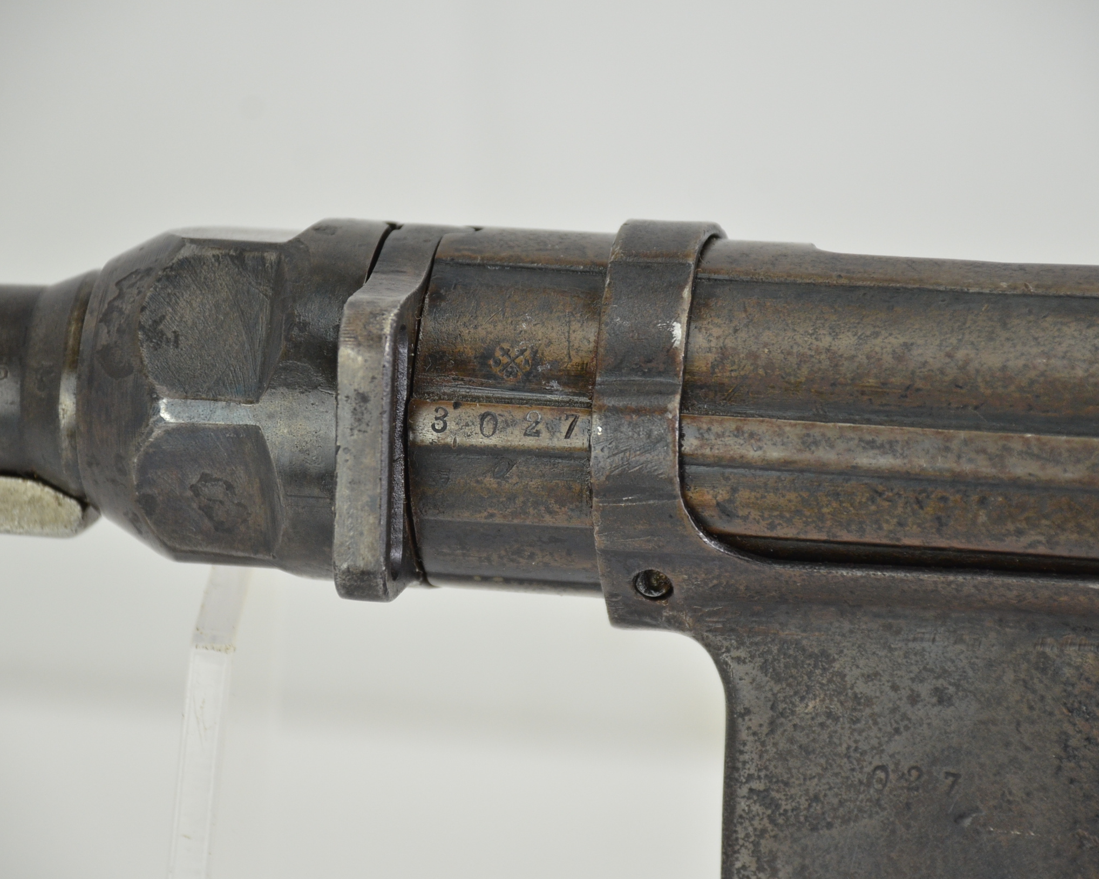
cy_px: 439
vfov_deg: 6.7
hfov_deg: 8.4
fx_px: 7467
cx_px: 550
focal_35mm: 230
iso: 800
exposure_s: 1/160
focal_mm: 135
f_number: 5.6
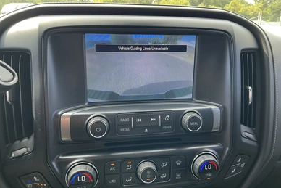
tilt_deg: -16.3
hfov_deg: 61.9
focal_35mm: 30
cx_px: 141
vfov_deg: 43.6
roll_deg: -0.1
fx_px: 234
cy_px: 89
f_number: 1.8
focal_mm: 3
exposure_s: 1/122
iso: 64
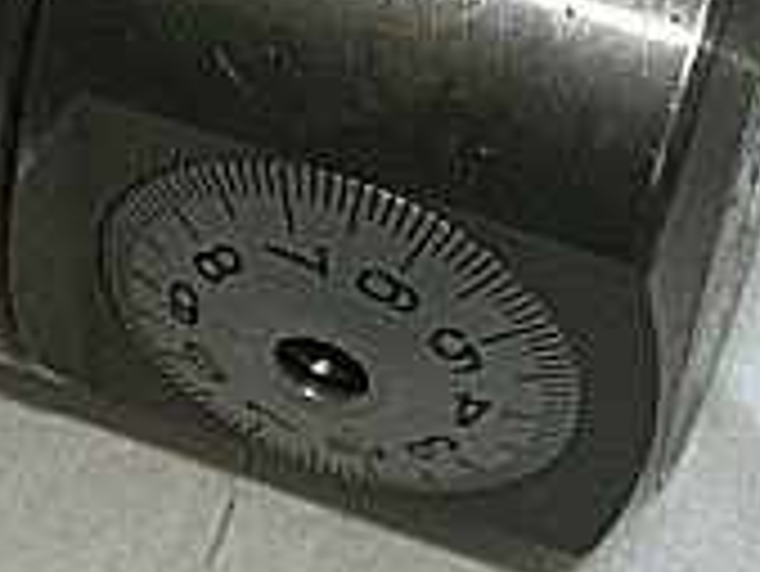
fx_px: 3164
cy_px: 41
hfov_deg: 13.5
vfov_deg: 10.3
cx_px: 18
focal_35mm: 144
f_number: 4.3
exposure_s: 1/60
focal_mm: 6.2
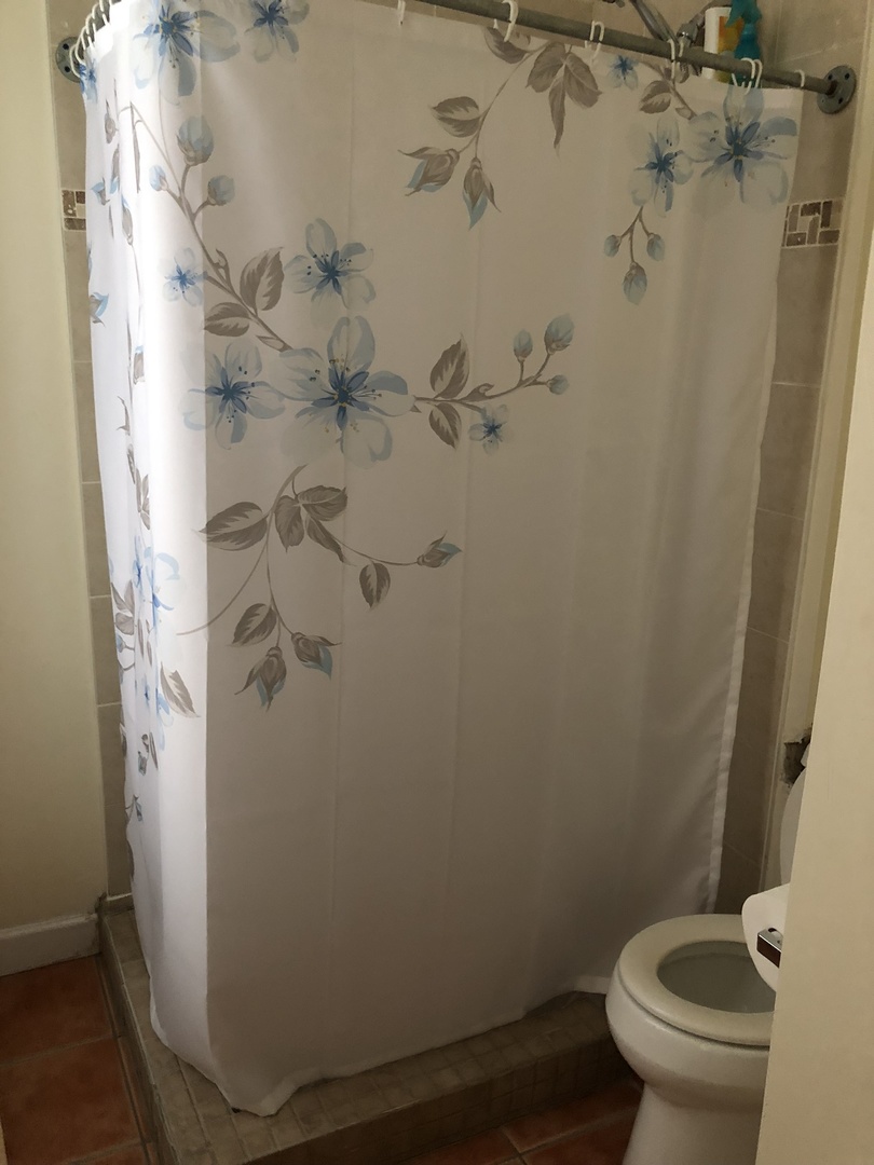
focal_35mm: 28
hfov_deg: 49.7
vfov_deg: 63.4
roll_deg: -0.8
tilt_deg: -13.4
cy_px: 582
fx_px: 943
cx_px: 437
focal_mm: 4
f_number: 1.8
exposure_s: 1/6
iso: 80
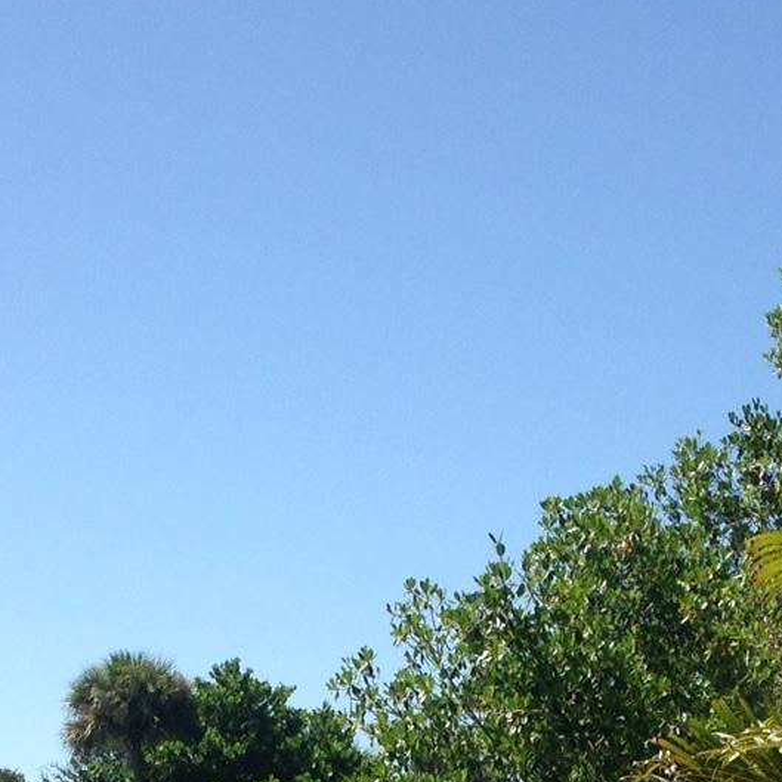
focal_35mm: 113
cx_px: 367
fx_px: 2888
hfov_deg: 15.4
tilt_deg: -1.1
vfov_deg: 14.7
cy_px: 1024
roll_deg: +2.7
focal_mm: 4.12
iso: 50
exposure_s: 1/1232
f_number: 2.4
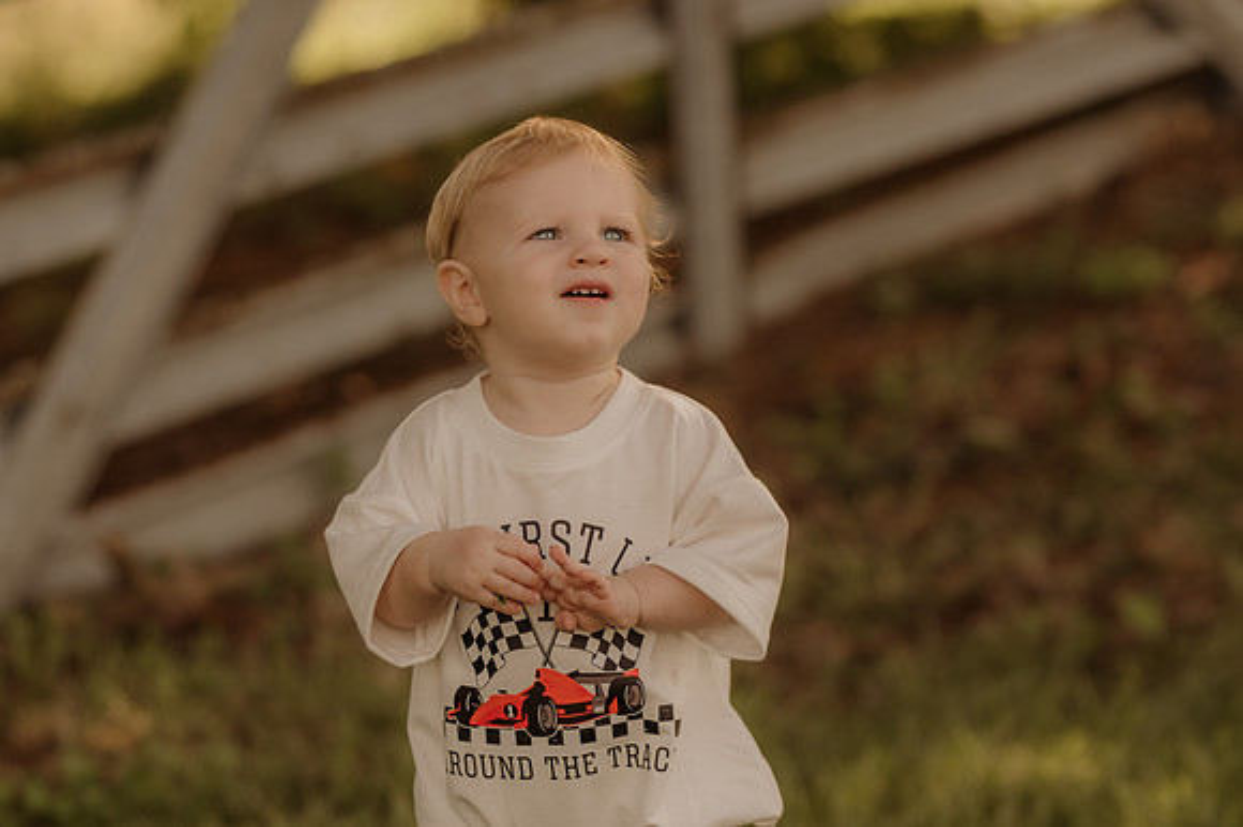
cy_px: 414
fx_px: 4576
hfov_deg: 15.5
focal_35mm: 133
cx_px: 622
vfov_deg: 10.3
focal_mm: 85
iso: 250
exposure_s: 1/1250
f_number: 2
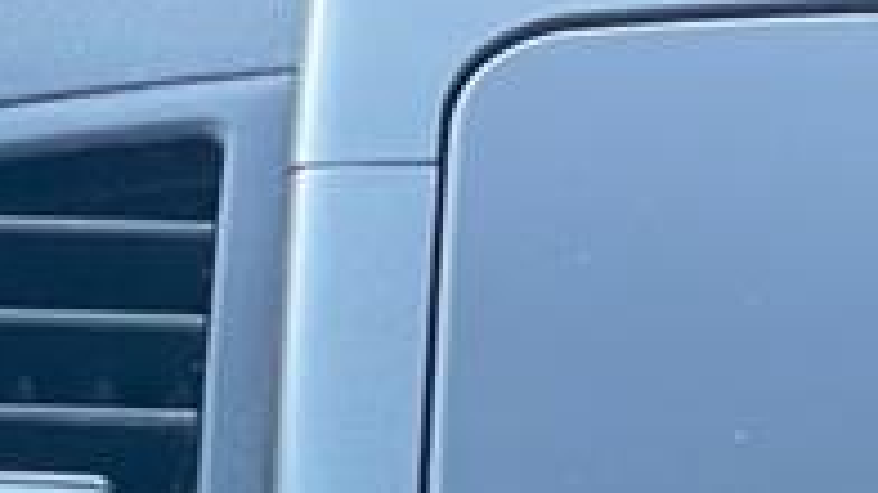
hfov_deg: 7.2
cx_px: 1129
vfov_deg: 3.9
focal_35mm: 296
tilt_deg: -30.1
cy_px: 1596
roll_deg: -3.8
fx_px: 6887
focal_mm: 6
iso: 200
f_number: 2
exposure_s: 1/70
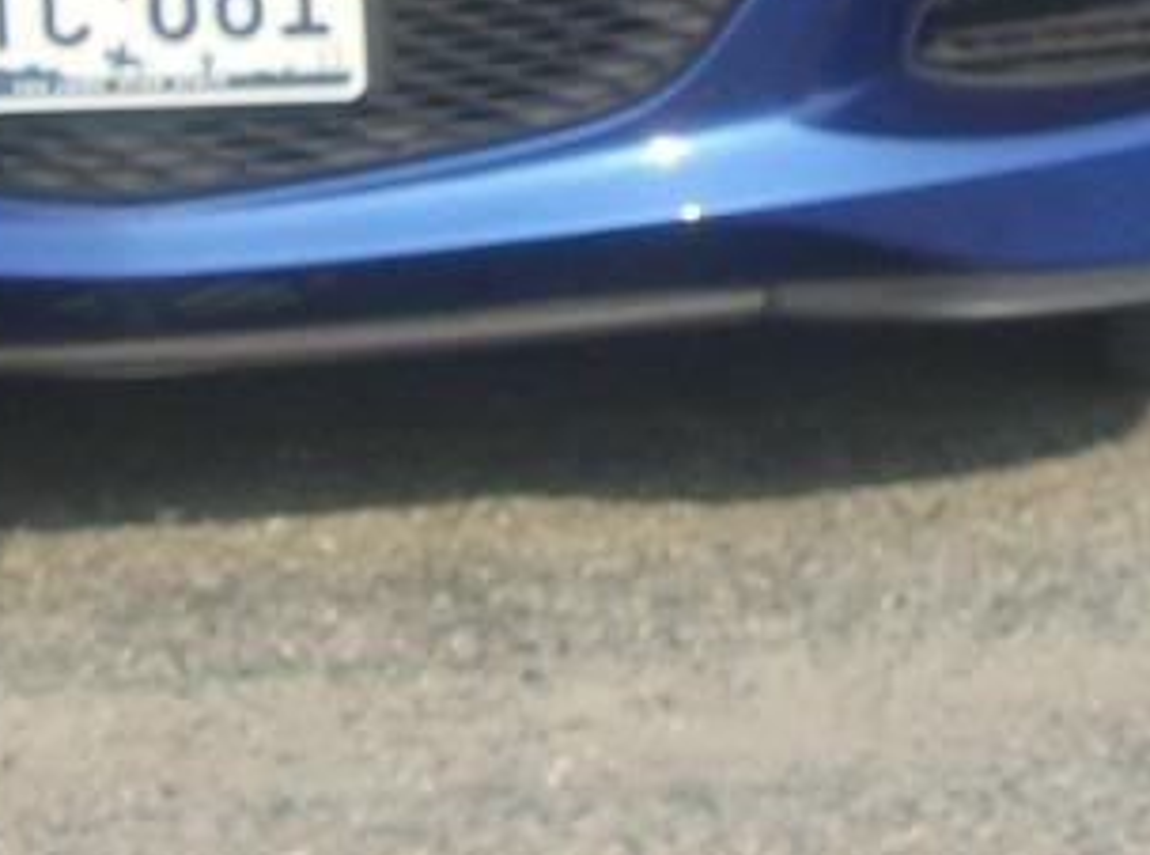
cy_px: -581
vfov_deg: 4.4
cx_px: 185
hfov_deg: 5.9
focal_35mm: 337
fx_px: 11160
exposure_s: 1/428
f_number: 4.6
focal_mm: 16.6
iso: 100
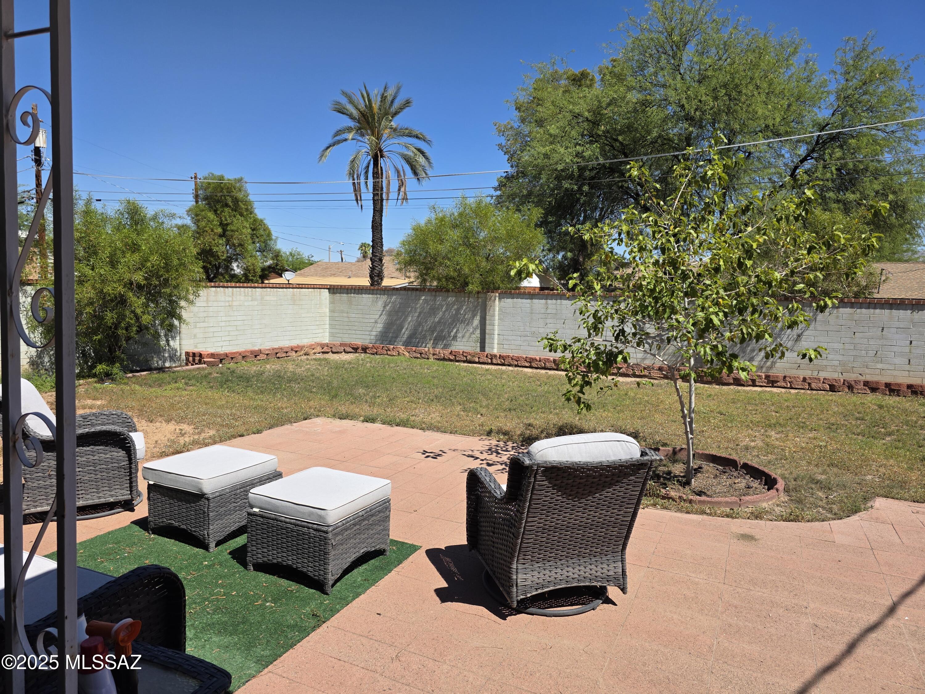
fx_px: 615
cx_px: 462
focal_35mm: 23
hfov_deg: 73.9
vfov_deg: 58.9
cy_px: 347
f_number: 1.7
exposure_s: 1/6809
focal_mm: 6.3
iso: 80
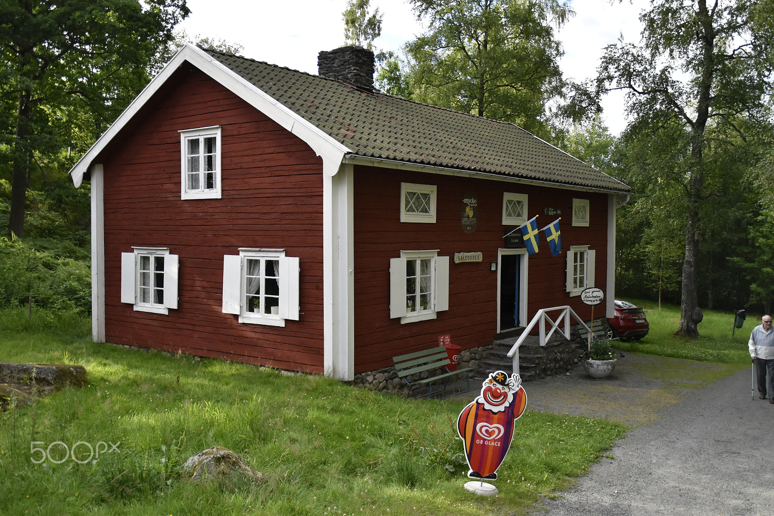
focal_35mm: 38
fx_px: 806
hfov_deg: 51.3
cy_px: 258
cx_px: 387
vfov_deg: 35.5
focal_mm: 25
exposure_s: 1/3200
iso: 1400
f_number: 3.8
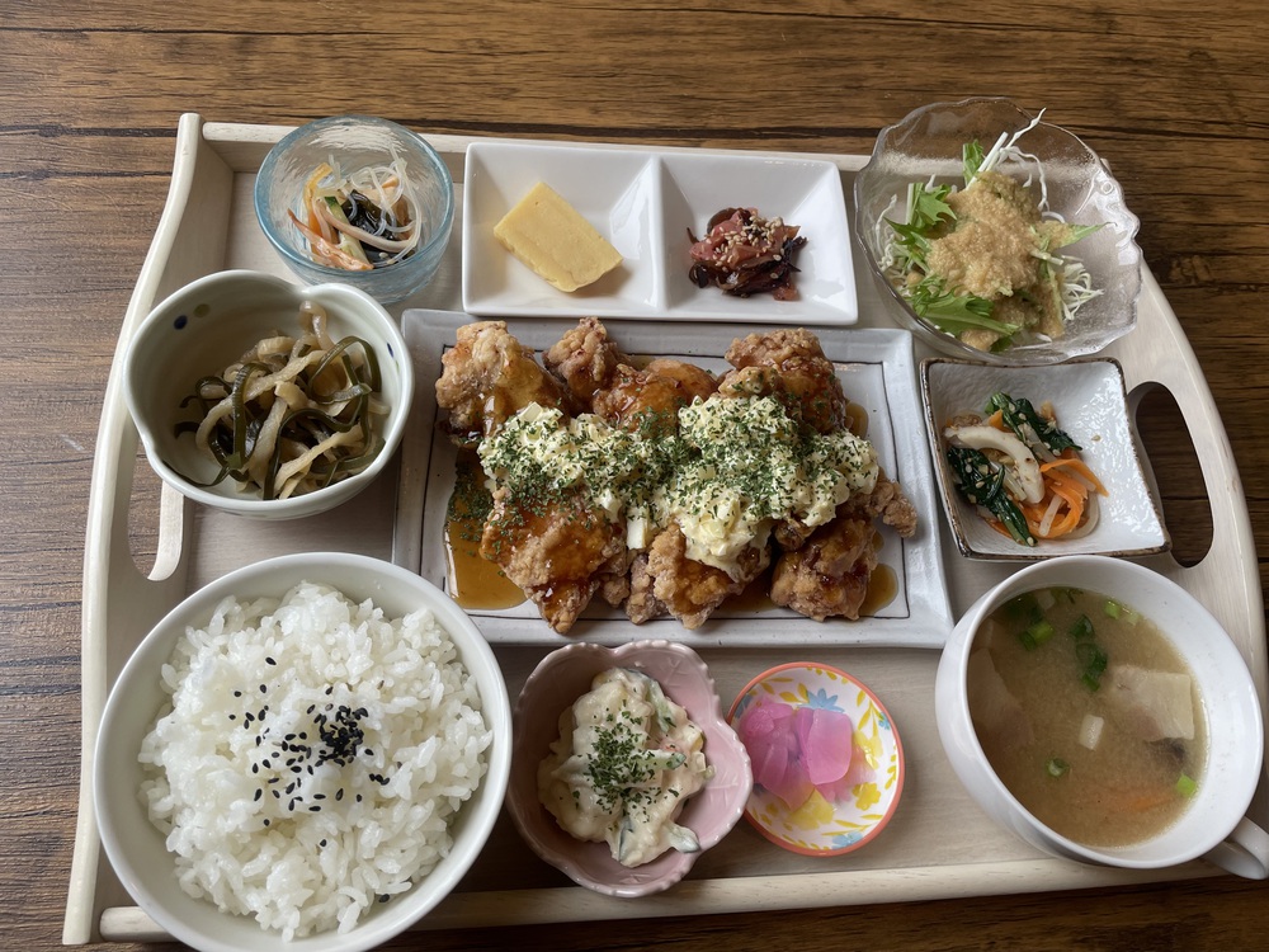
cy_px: 476
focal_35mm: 26
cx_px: 634
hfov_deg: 67.3
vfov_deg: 53.1
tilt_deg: -67.6
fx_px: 953
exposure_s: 1/241
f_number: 1.6
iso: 32
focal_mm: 4.2
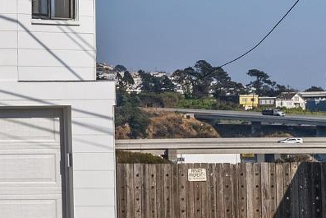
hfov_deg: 15.4
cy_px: -122
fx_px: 1060
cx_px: -236
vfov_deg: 11.2
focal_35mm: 117
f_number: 10
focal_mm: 31
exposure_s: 1/800
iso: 200
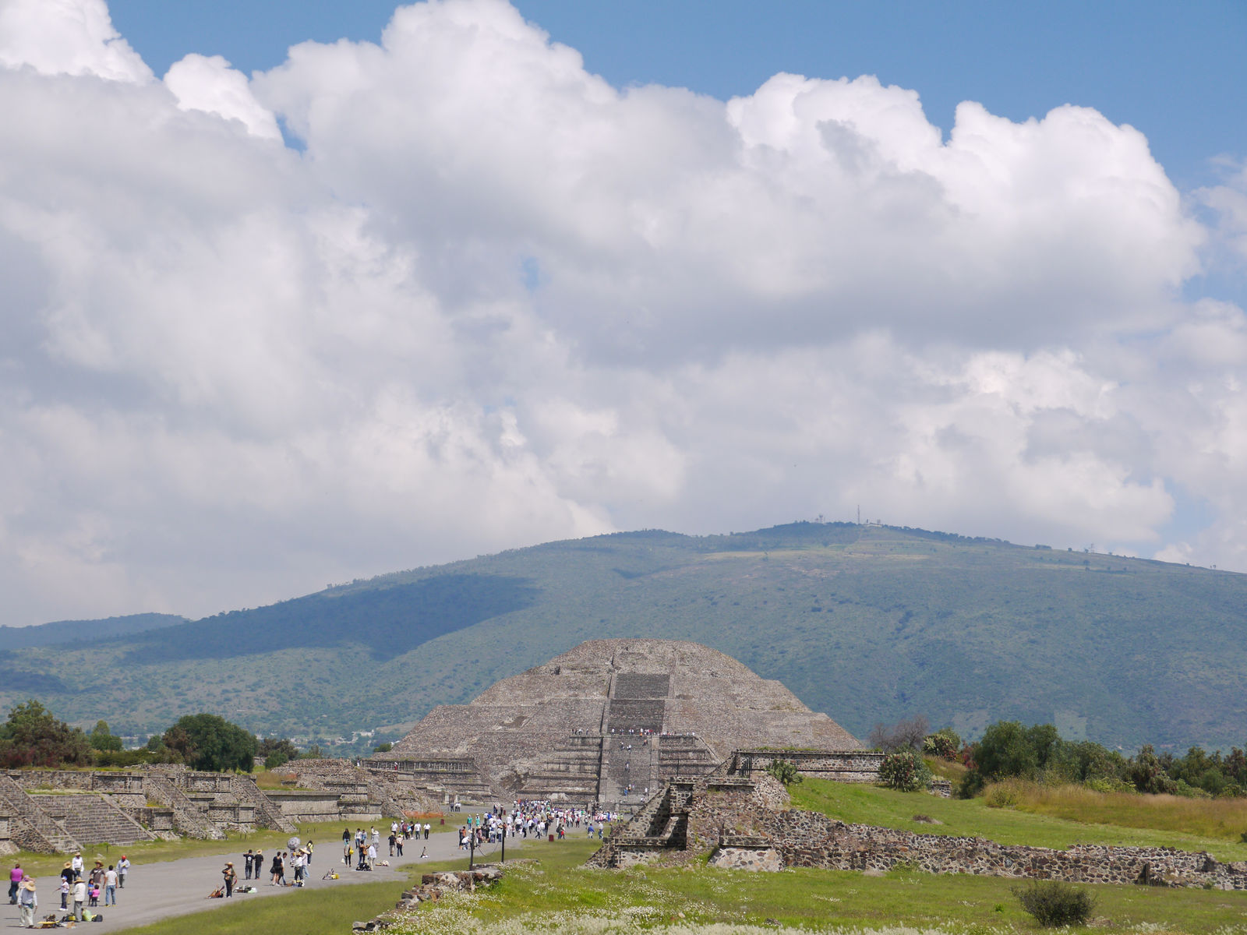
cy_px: 468
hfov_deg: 23.3
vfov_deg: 17.6
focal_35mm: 84
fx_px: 3026
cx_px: 624
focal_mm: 42
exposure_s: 1/500
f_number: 10
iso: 160
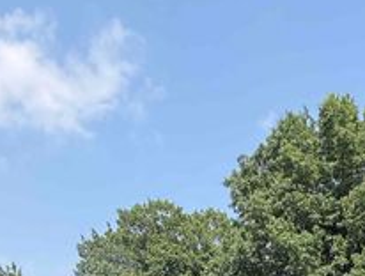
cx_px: 294
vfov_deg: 38.6
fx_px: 360
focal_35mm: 34
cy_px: 257
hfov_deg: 50.4
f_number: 2.2
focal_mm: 2.22
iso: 50
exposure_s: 1/864
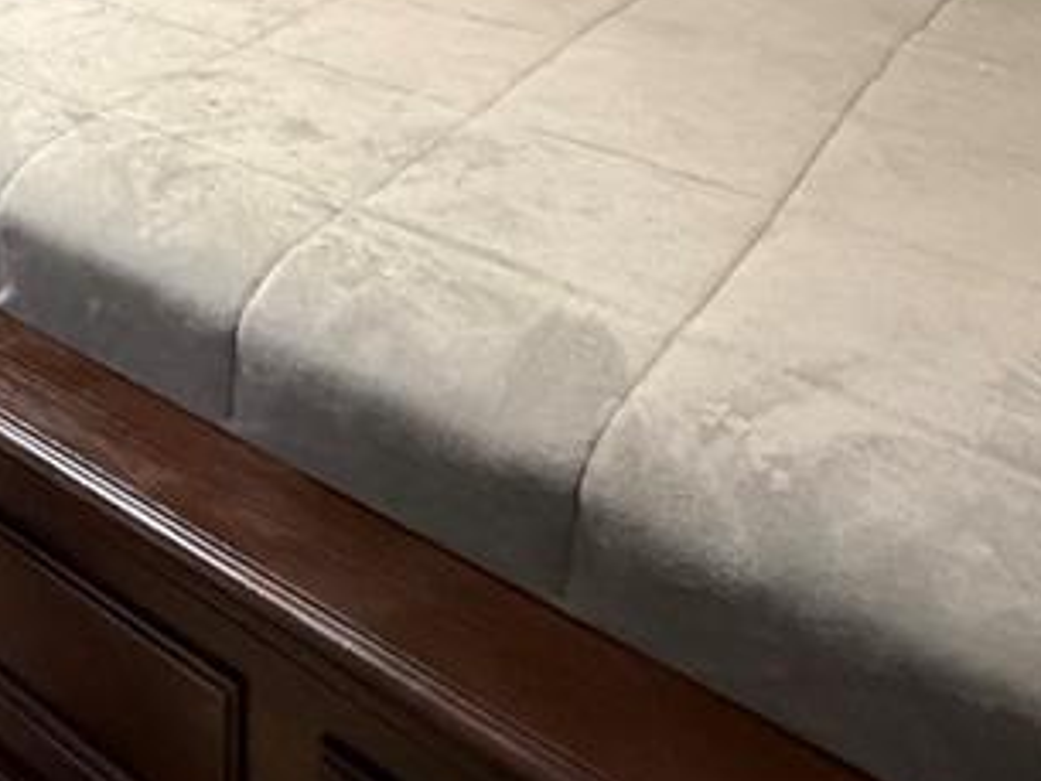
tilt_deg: -1.6
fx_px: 1414
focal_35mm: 47
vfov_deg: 24.4
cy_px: -379
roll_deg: +0.5
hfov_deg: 37.4
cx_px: 79
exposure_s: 1/60
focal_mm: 2.22
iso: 500
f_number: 2.2
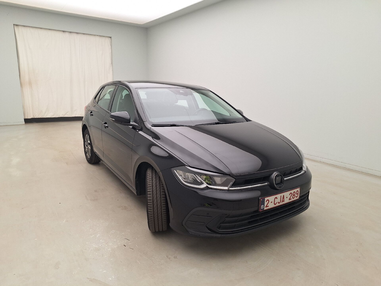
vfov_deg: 58.9
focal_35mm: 23
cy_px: 143
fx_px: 253
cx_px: 190
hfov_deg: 73.9
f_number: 1.8
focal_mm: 5.54
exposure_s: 1/100
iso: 40
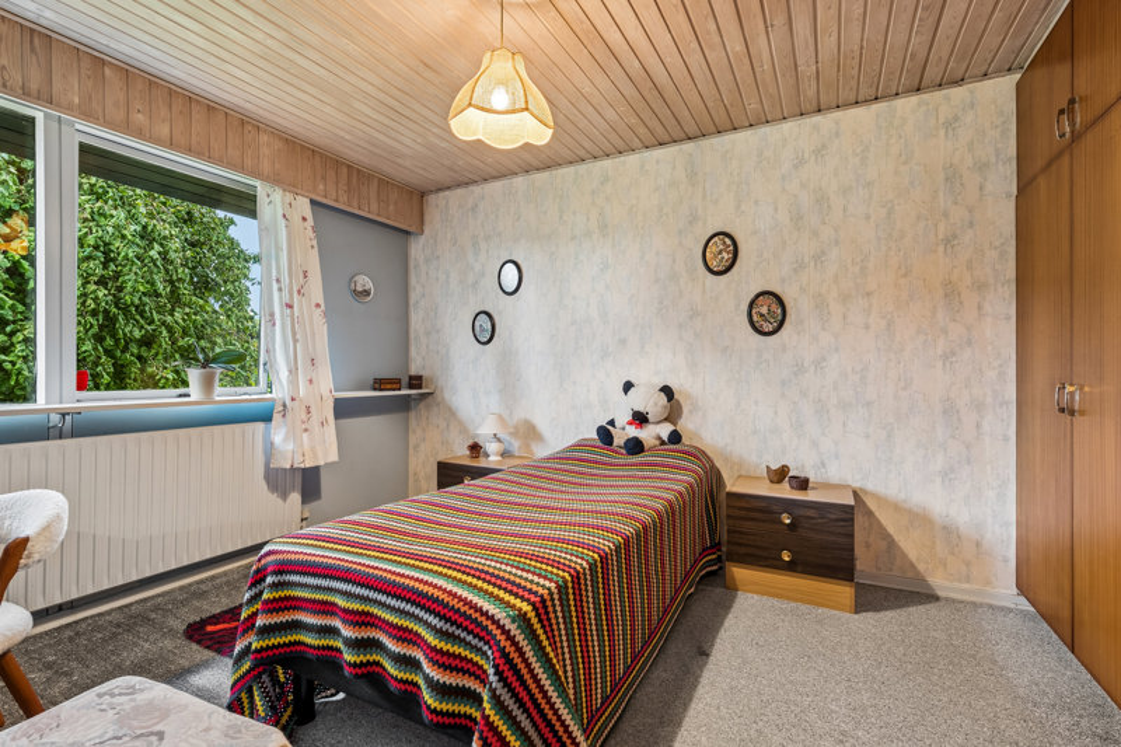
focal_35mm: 17
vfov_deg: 70.4
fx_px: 529
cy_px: 374
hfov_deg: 93.3
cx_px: 560
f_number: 8
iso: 200
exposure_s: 2
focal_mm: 17
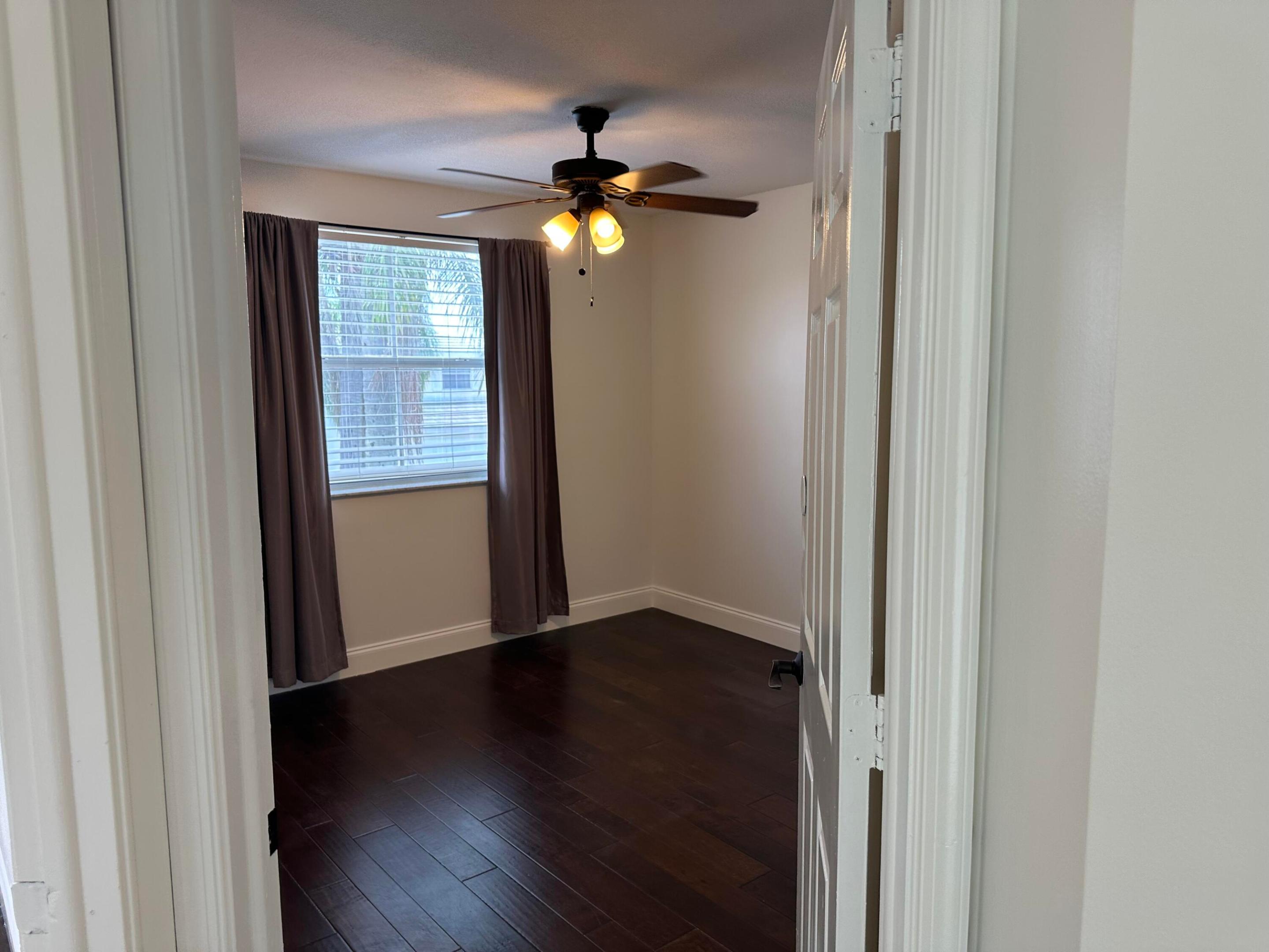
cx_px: 634
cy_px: 476
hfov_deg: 71.6
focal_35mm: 24
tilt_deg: -6.9
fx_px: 880
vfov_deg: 56.8
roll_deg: -0.1
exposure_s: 1/120
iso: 125
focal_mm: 6.86
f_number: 1.78
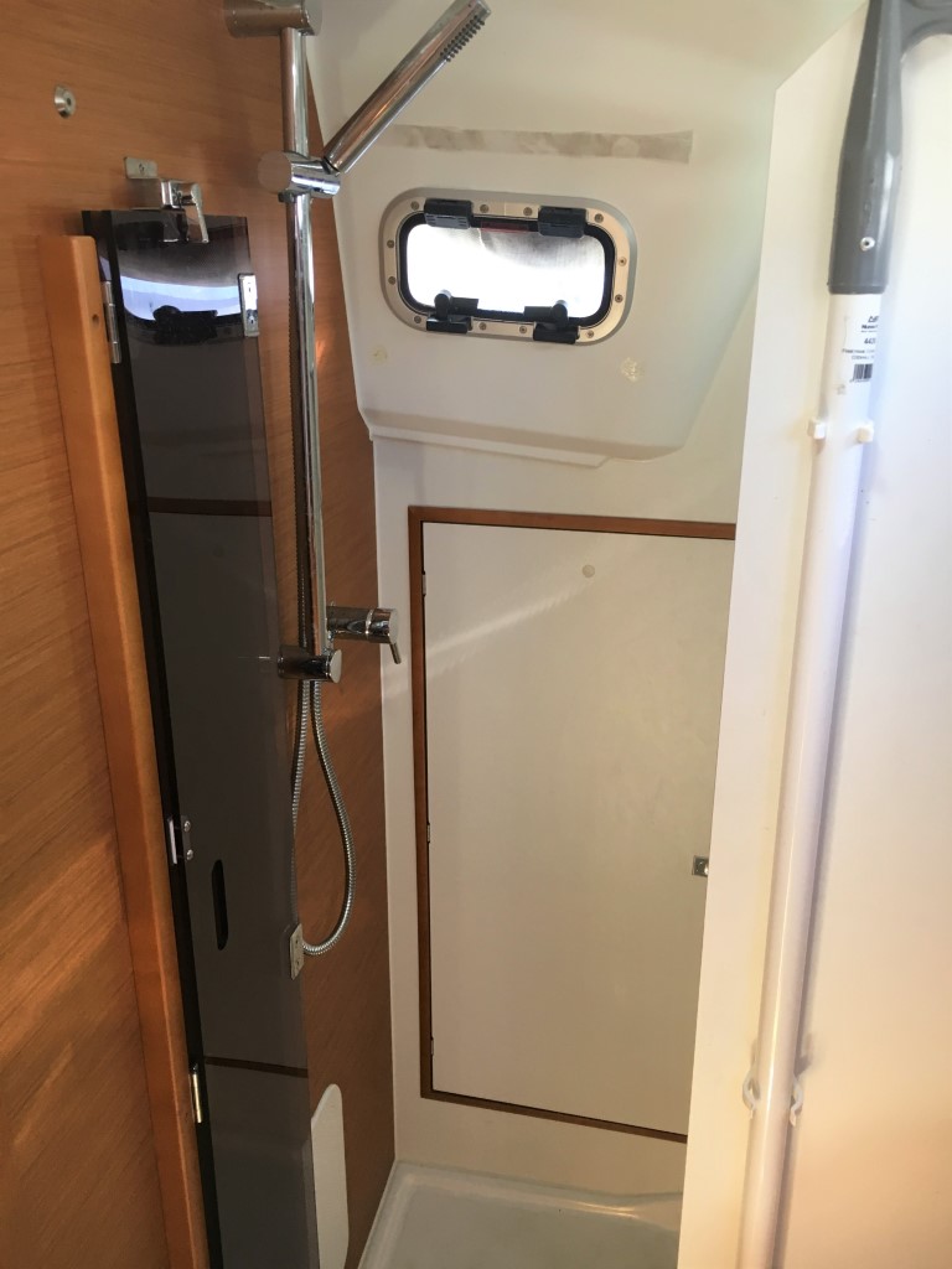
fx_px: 1063
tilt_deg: -18.9
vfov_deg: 61.7
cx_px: 476
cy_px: 634
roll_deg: +1.1
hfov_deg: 48.2
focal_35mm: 29
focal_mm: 4.15
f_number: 2.2
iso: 50
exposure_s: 1/33
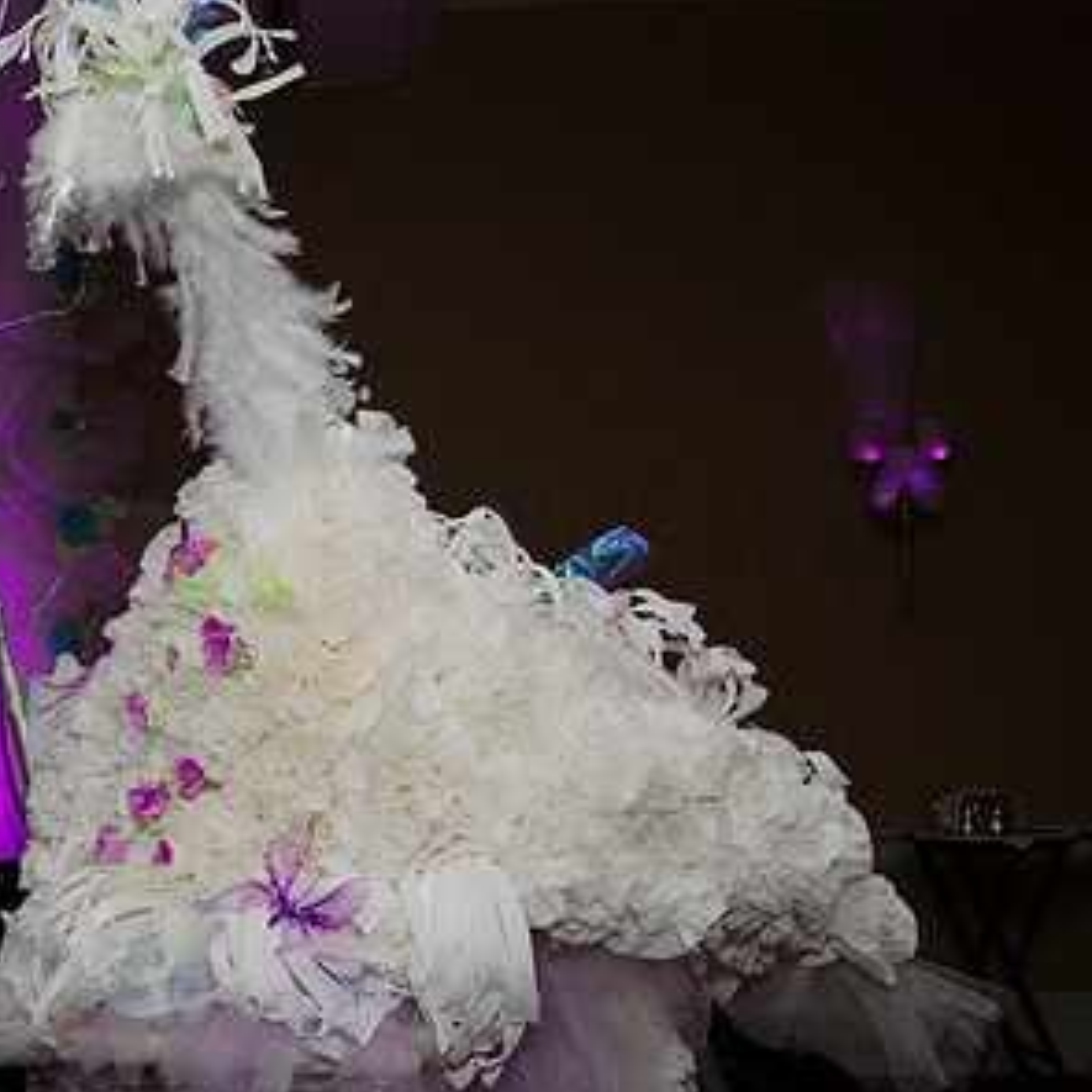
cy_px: 577
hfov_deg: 35.5
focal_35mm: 45
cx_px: 122
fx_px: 1606
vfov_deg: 37.5
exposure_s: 1/40
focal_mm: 18
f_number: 5.6
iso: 400
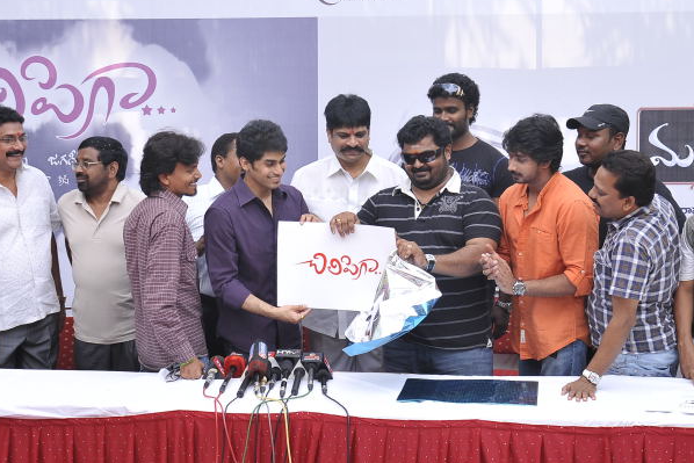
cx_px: 324
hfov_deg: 30.9
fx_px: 1253
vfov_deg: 20.9
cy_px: 248
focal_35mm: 65
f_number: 5
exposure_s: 1/160
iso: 250
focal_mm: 38
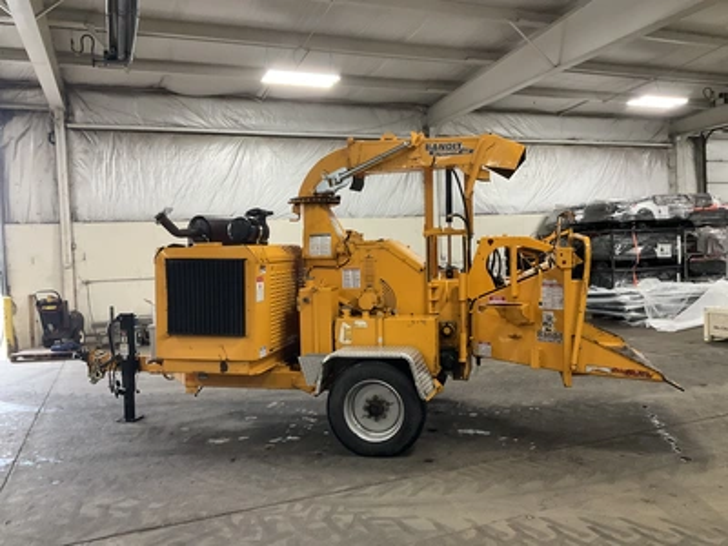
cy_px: 273
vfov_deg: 48.2
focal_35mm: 29
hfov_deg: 61.7
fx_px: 610
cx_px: 364
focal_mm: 3
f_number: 1.8
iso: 160
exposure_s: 1/60
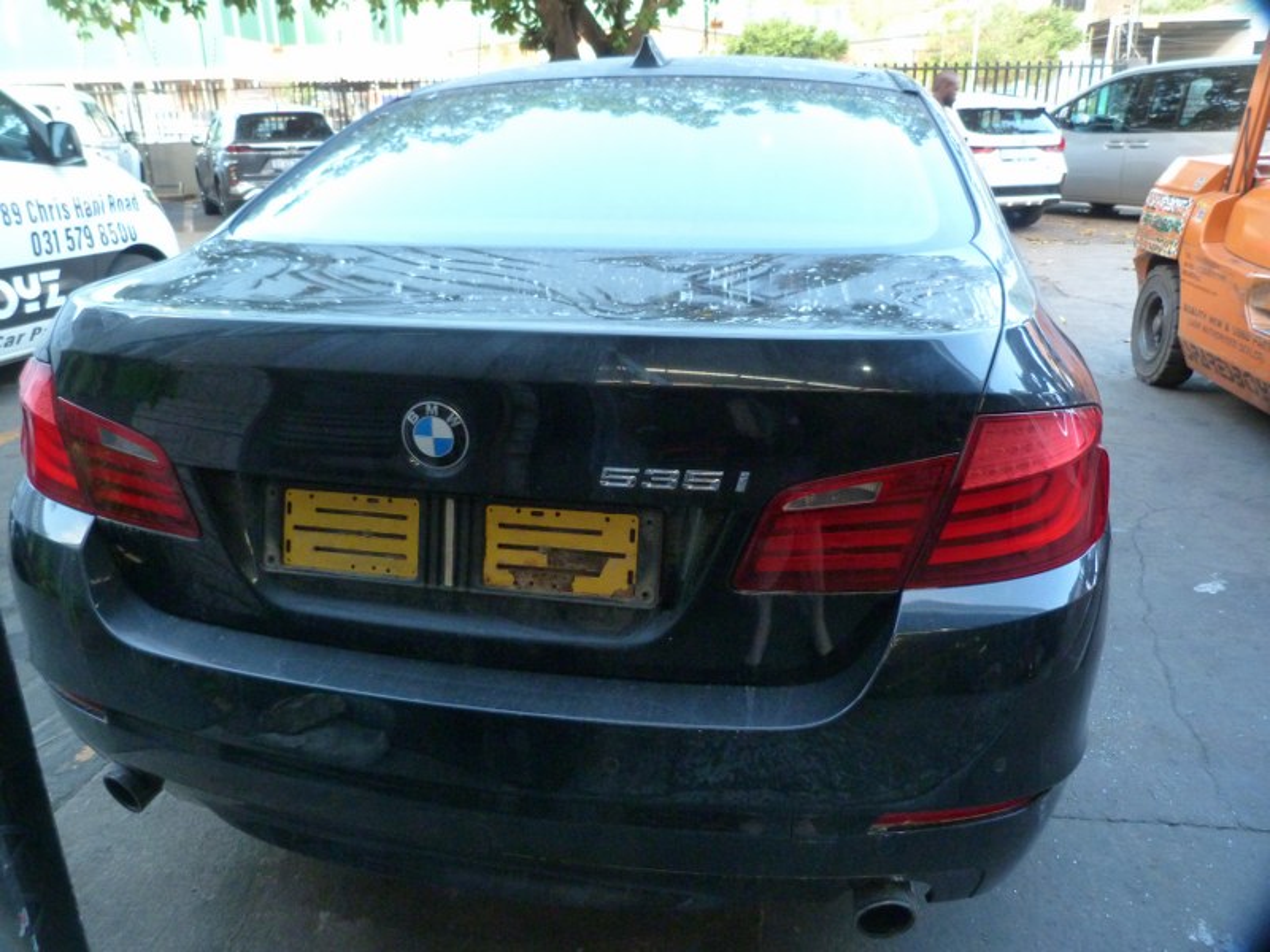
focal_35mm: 25
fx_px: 917
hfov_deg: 69.4
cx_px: 635
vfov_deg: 54.9
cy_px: 476
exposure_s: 1/60
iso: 400
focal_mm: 4.5
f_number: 2.8
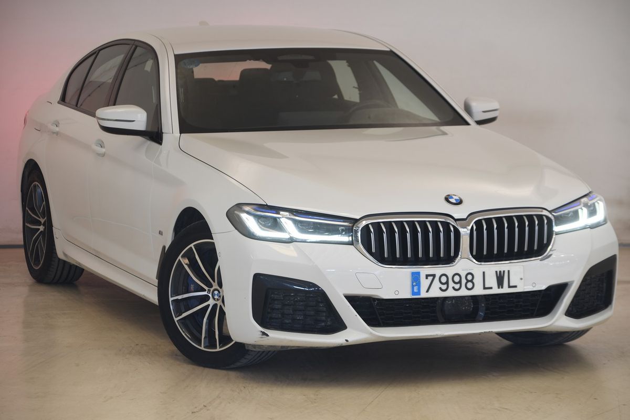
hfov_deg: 16.7
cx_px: 315
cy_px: 210
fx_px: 2152
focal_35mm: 123
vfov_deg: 11.1
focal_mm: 82
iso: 100
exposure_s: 1/8
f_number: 4.2
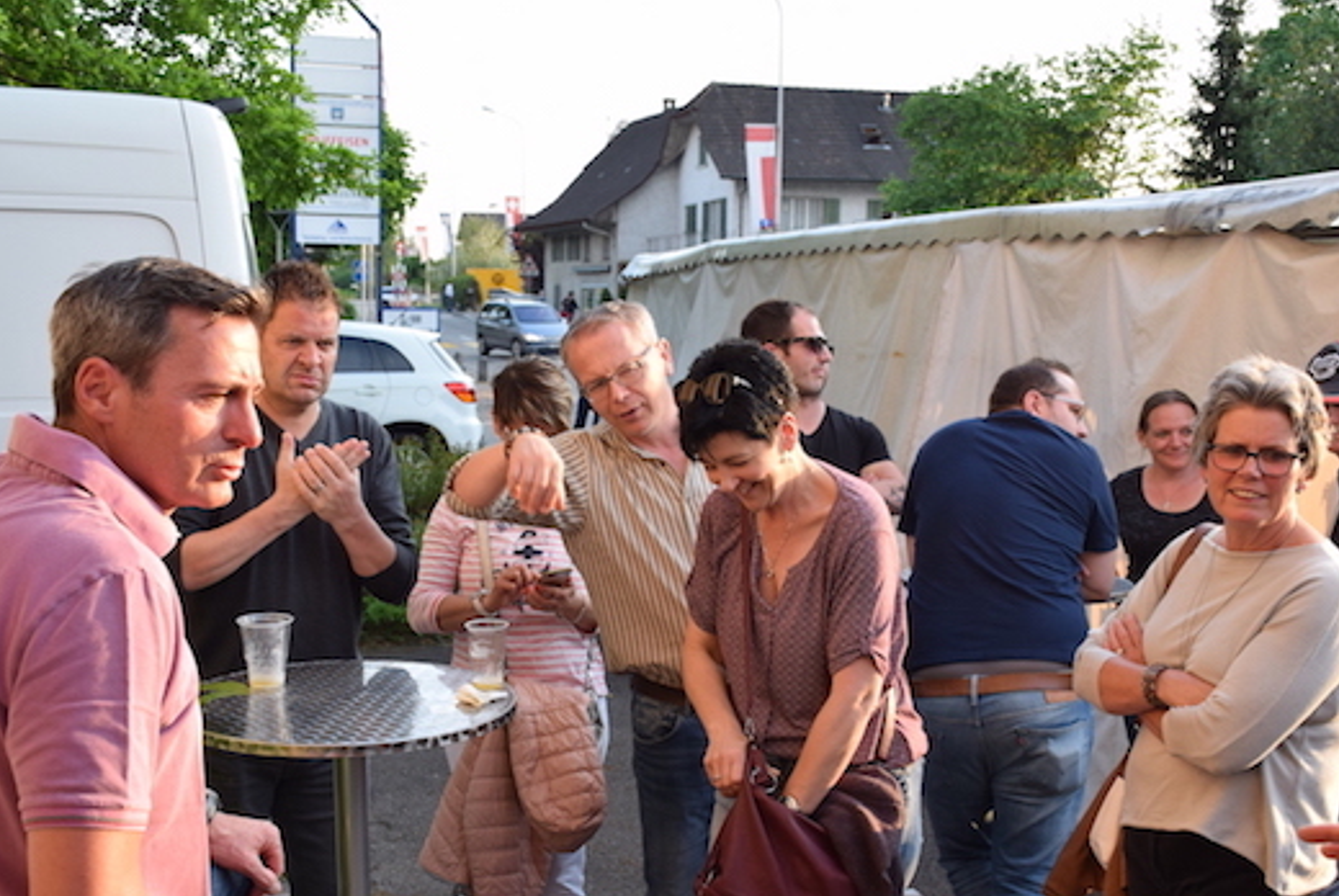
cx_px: 659
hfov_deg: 41.1
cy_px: 487
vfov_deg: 28.1
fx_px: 1787
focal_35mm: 48
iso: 400
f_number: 6.3
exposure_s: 1/160
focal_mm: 26
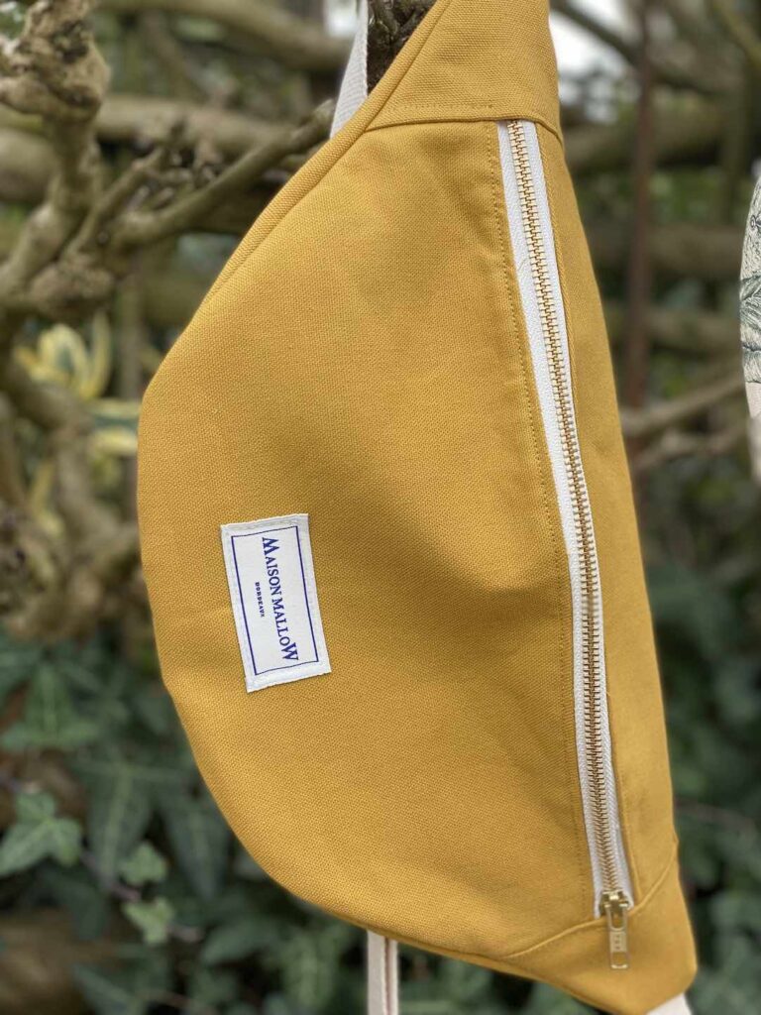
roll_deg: -0.4
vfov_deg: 36.8
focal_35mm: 52
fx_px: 1524
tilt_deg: -3.0
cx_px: 380
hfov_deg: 28.0
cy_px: 508
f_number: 2
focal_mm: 6
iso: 20
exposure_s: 1/302
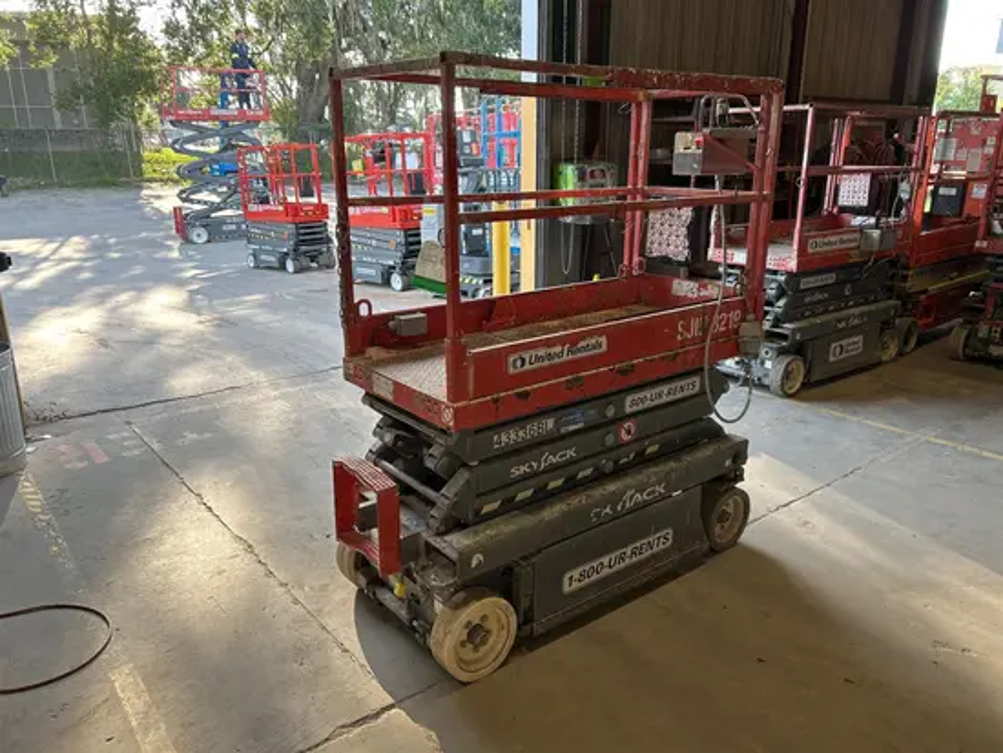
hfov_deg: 67.3
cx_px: 502
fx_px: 754
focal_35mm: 26
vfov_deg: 53.1
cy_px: 376
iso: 40
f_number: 1.5
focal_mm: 5.7
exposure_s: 1/222
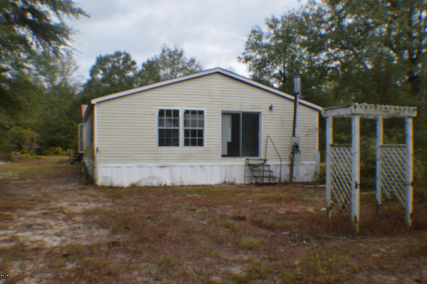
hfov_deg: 46.4
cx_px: 214
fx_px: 498
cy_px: 142
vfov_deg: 31.8
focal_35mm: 42
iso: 100
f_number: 6.3
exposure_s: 1/160
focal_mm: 28
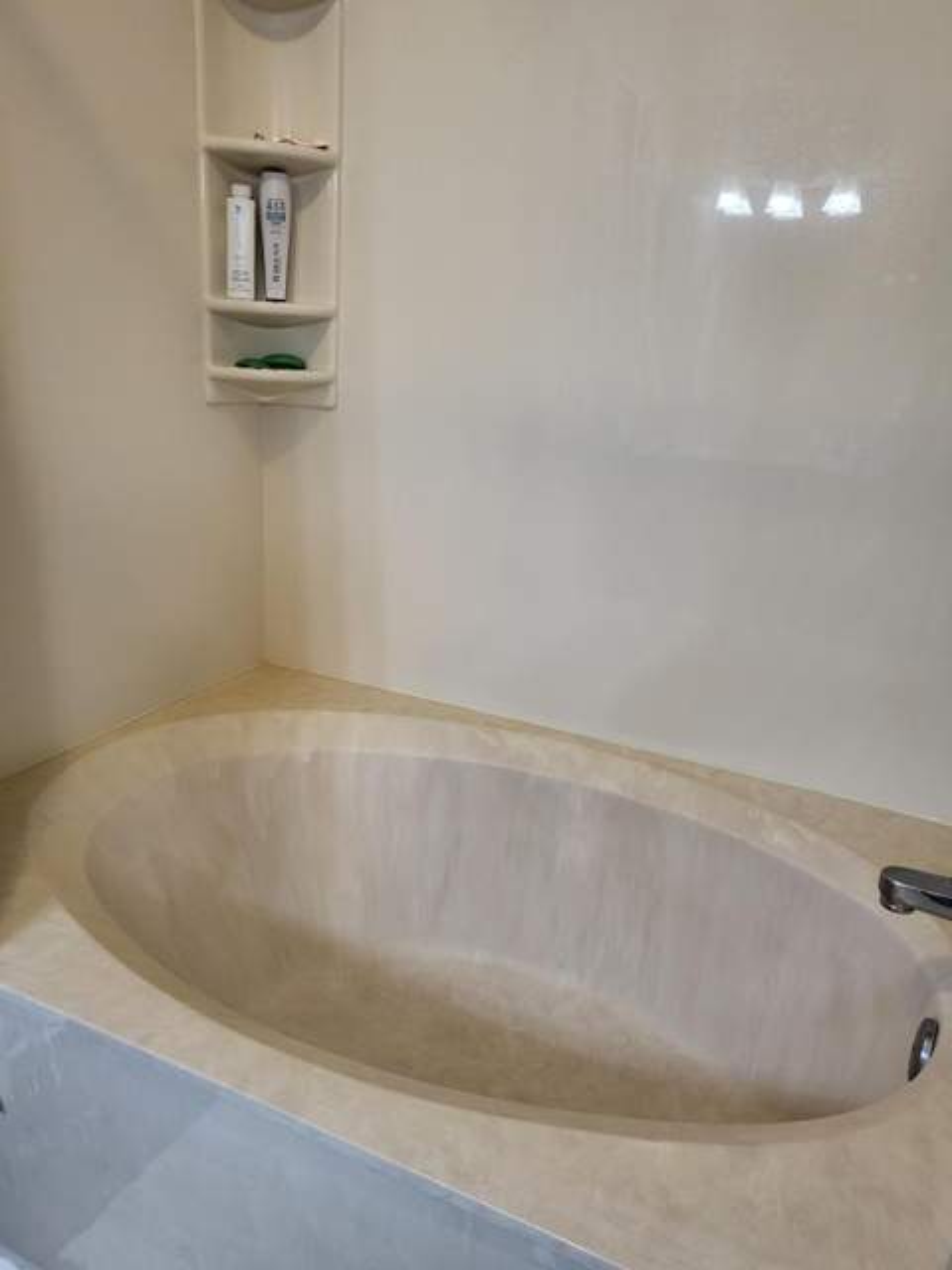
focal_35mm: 26
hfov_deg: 53.1
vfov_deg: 67.3
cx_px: 476
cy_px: 635
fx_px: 953
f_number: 1.8
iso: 200
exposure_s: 1/60
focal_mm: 4.25
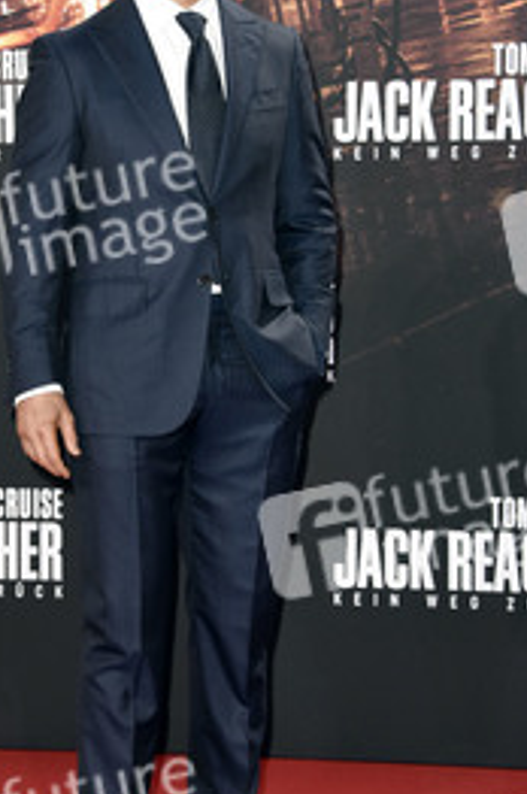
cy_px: 376
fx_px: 2752
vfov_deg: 16.4
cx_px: 139
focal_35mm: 125
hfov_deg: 10.9
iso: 800
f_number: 5.6
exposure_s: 1/250
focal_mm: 82
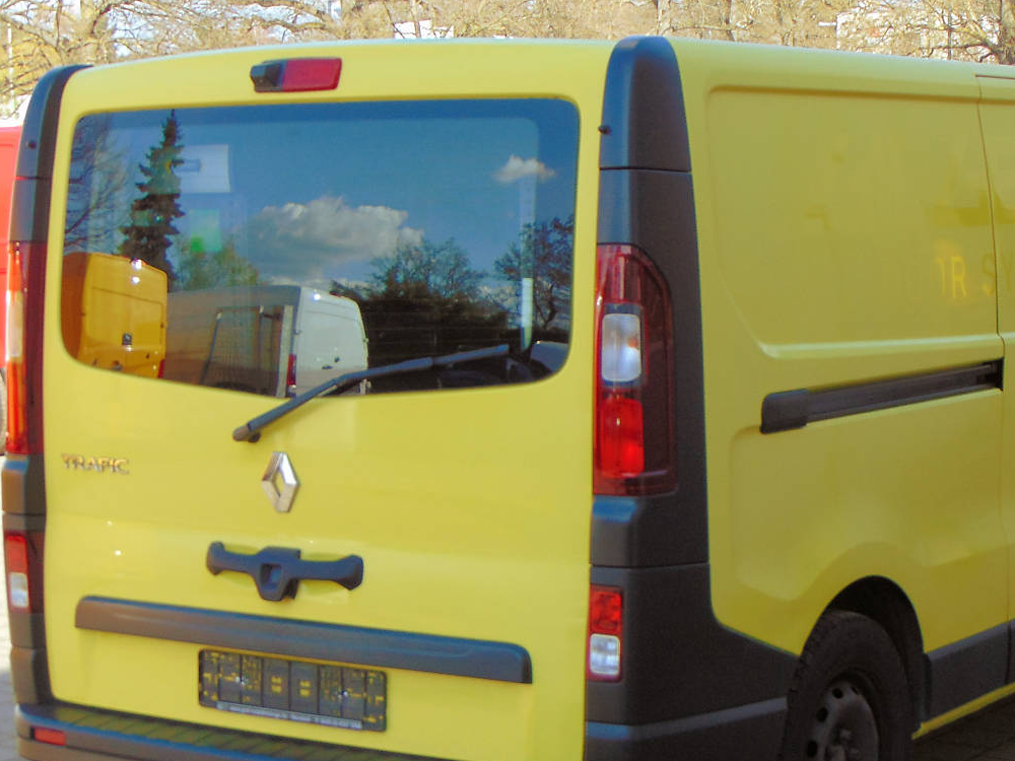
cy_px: 460
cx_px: 702
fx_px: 2346
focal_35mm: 80
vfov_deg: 18.4
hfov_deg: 24.3
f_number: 3.5
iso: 80
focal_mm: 9
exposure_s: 1/160
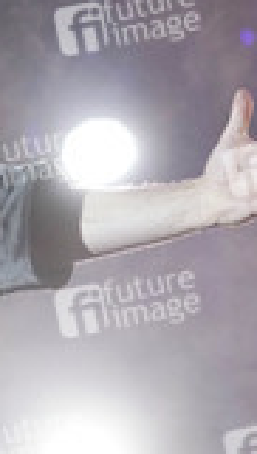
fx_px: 3500
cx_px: -230
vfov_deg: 7.4
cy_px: 234
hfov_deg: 4.2
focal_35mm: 290
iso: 2000
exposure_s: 1/250
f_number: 4.5
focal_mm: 99
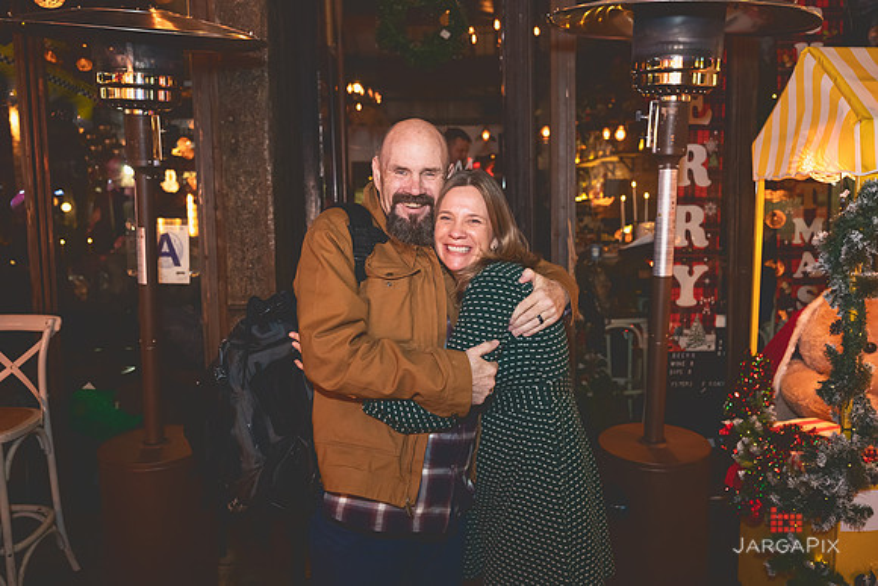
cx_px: 440
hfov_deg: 62.1
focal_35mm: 30
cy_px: 283
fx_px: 729
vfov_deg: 43.8
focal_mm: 28.5
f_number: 3.2
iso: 3200
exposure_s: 1/100
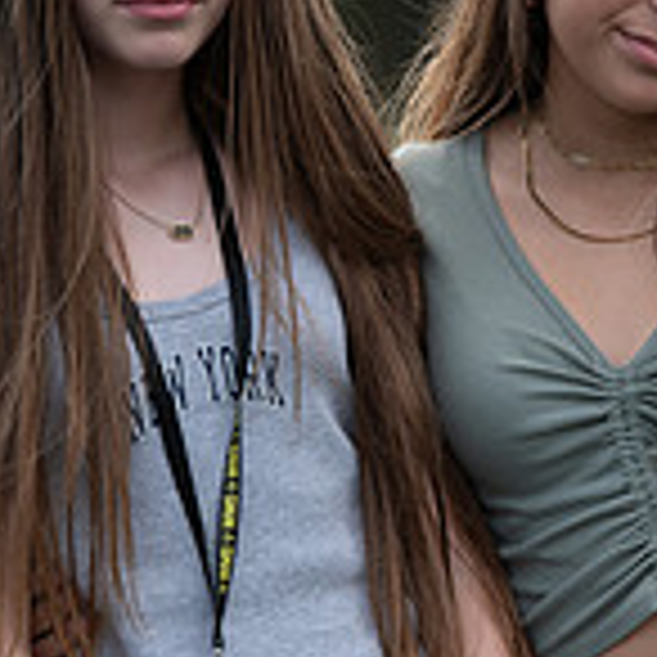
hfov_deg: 3.3
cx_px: 446
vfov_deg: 3.3
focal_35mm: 525
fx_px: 11273
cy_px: 536
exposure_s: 1/640
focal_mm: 200
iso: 100
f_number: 2.8
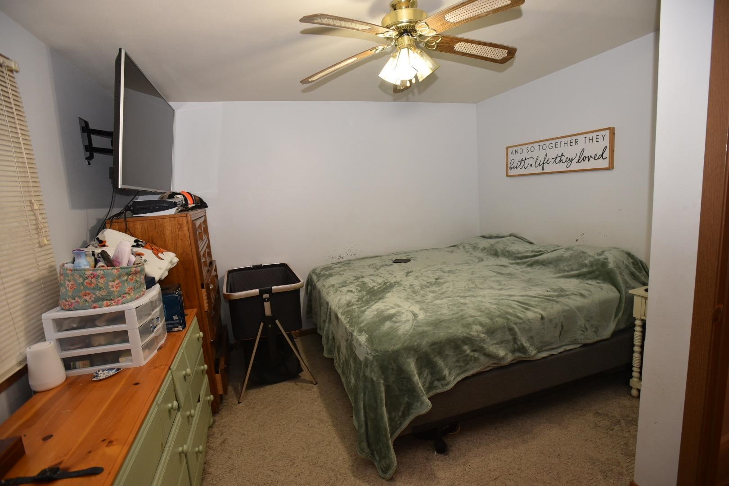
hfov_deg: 93.3
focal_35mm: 17
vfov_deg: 70.4
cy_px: 243
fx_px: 344
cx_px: 364
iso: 800
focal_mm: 17
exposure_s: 1/80
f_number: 4.5
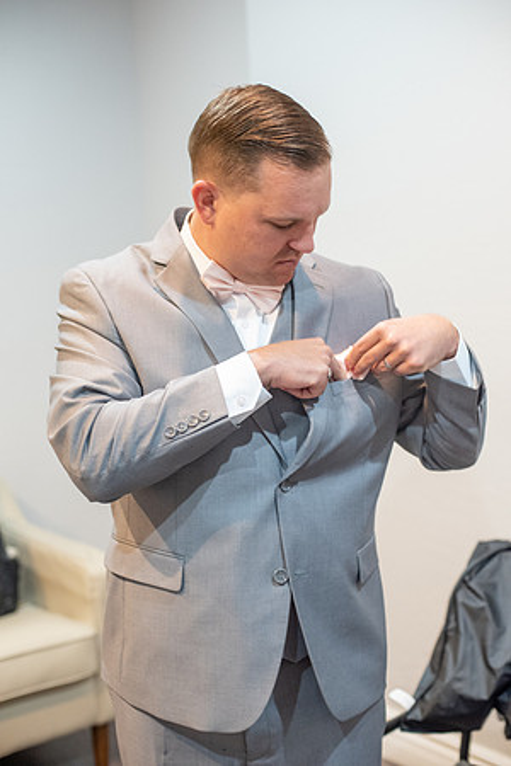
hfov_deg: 27.0
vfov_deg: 39.6
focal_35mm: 50
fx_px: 1065
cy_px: 383
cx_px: 256
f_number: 2.8
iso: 2500
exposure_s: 1/100
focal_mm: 50
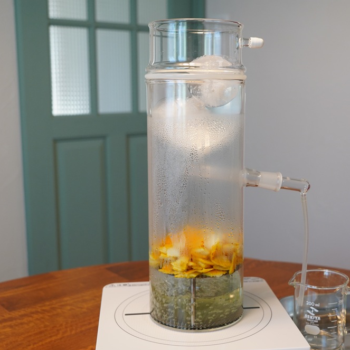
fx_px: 572
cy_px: 176
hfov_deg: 33.9
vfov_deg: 34.0
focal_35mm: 50
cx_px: 209
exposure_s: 1/125
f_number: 5
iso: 1250
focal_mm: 39
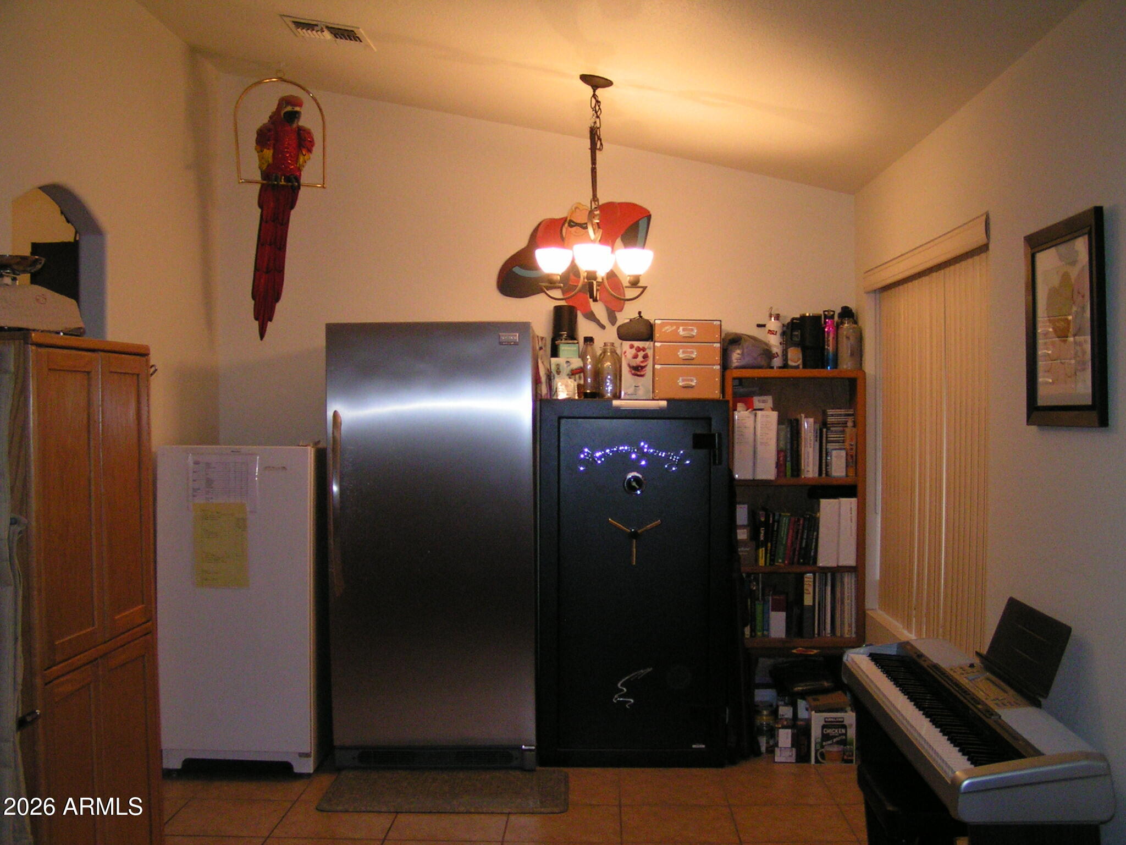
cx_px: 563
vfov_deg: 37.7
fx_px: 1236
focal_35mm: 38
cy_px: 422
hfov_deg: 49.0
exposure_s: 1/40
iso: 200
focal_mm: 5.8
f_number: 2.8
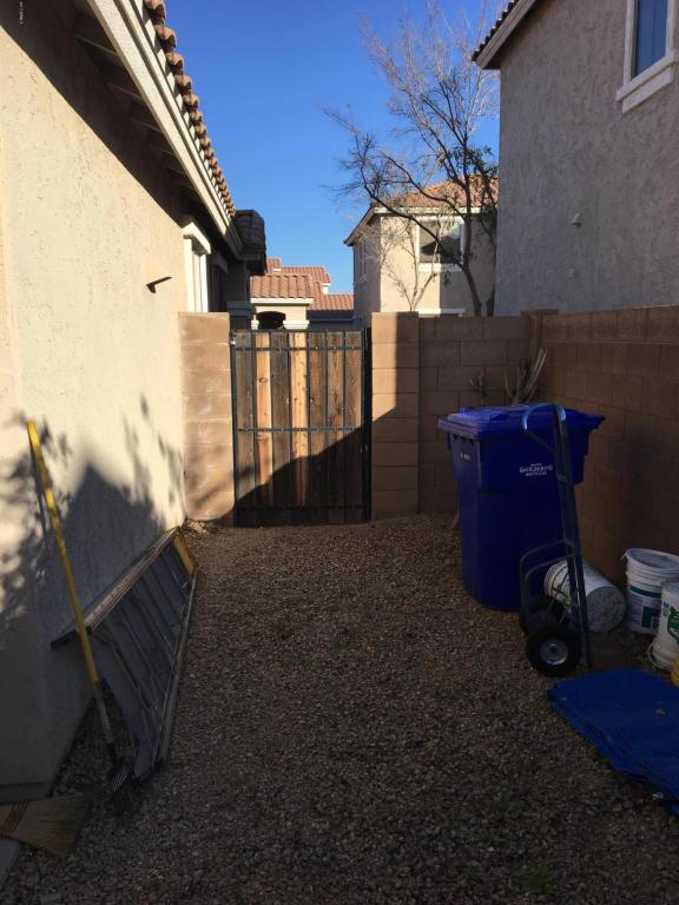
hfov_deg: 48.2
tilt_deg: -7.6
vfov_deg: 61.7
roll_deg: +0.6
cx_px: 340
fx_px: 758
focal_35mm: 29
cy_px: 452
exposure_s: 1/1508
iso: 25
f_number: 2.2
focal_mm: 4.15
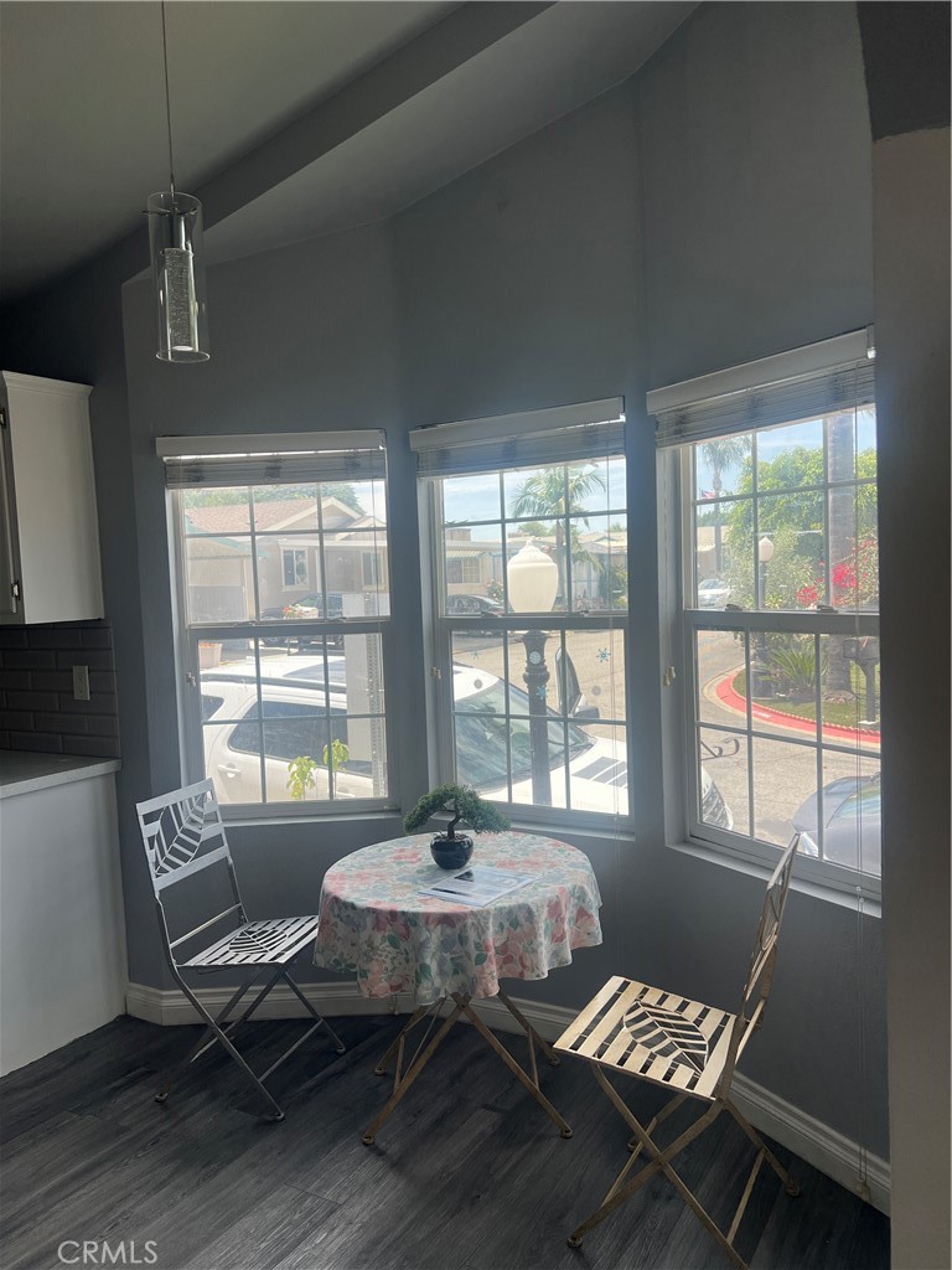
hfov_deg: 53.1
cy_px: 635
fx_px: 953
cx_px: 476
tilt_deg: -4.1
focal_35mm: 26
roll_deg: +1.6
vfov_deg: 67.3
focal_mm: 5.7
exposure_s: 1/687
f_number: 1.5
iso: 50
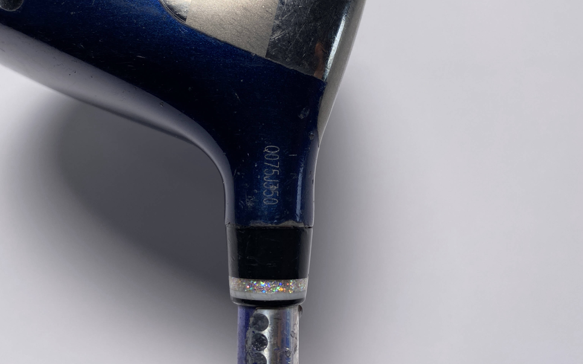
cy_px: 104
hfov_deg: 55.2
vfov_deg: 35.7
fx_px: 556
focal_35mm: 35
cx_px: 256
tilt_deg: -56.4
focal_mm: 4.25
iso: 32
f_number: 1.8
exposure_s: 1/782
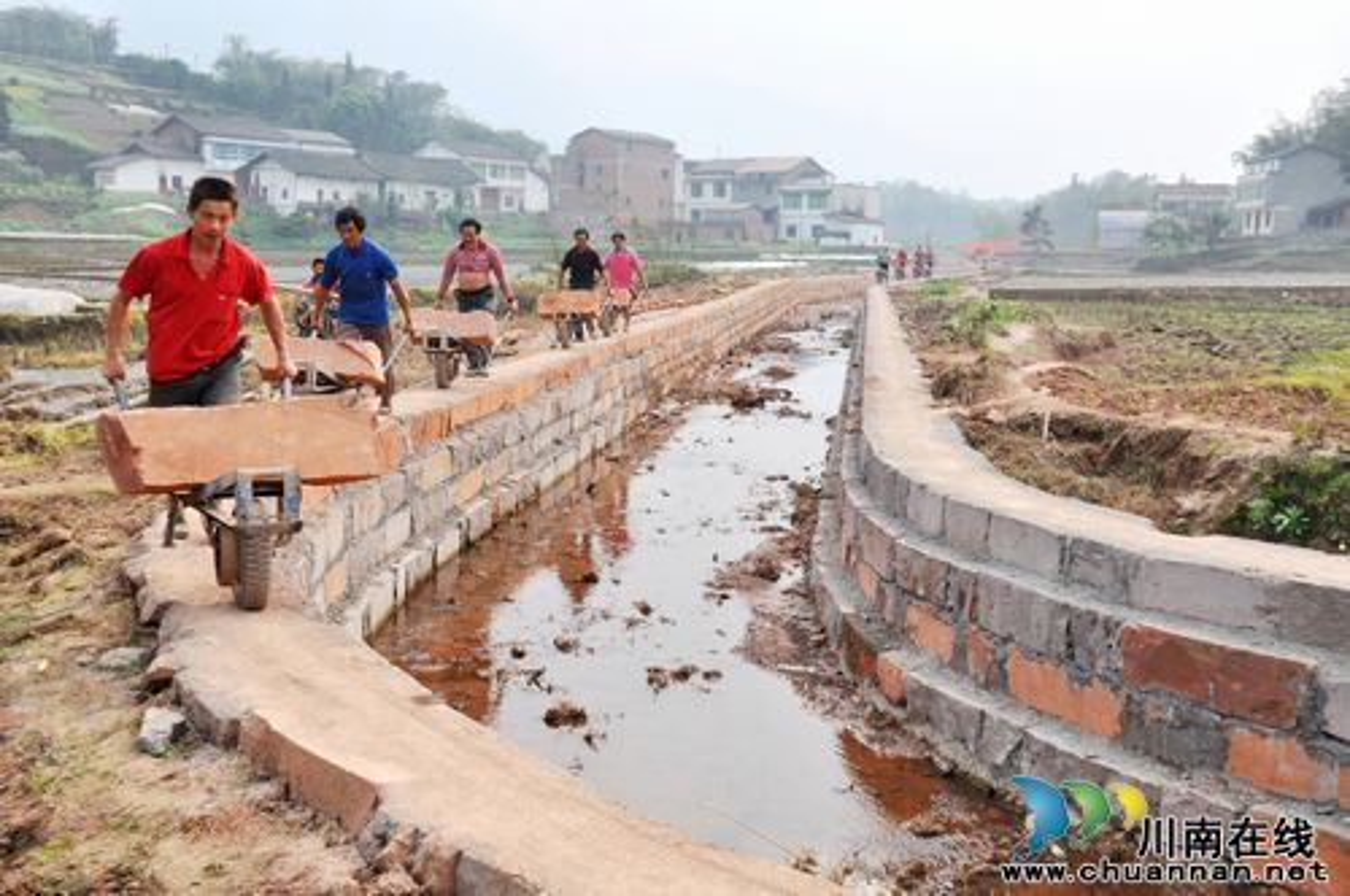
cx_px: 675
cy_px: 448
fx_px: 1573
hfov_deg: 46.5
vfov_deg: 31.8
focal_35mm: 42
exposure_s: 1/160
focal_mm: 28
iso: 200
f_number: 13
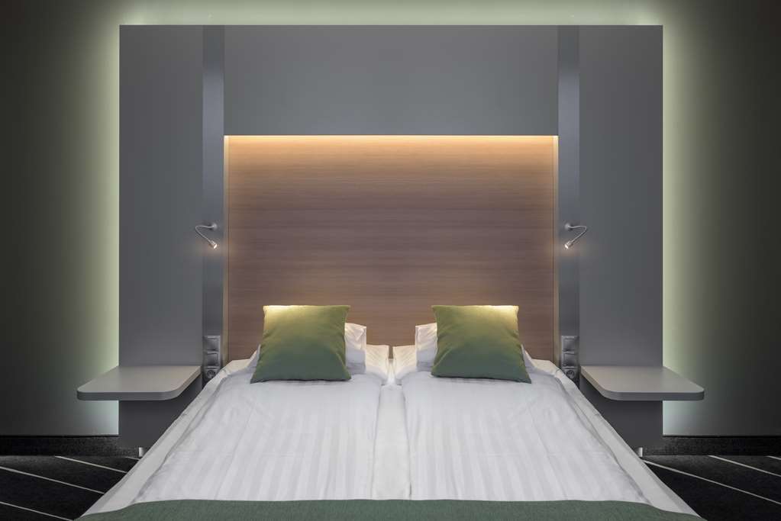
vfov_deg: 53.2
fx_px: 521
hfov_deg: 73.7
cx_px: 390
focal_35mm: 24
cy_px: 260
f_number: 8
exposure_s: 1/2
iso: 100
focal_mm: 24
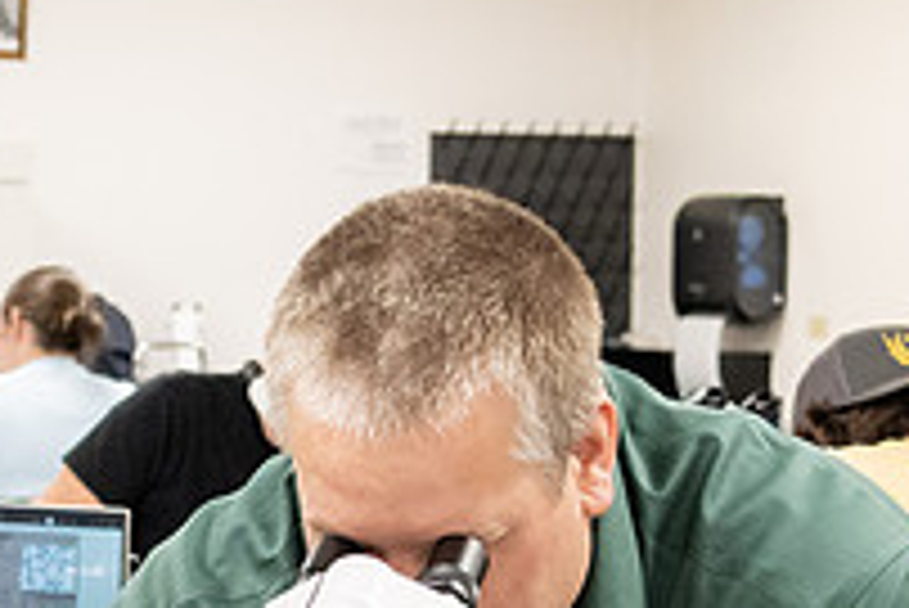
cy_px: 716
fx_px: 3259
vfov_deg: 10.5
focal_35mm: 129
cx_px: 29
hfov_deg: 15.6
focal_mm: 32
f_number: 4
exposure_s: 1/200
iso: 2000
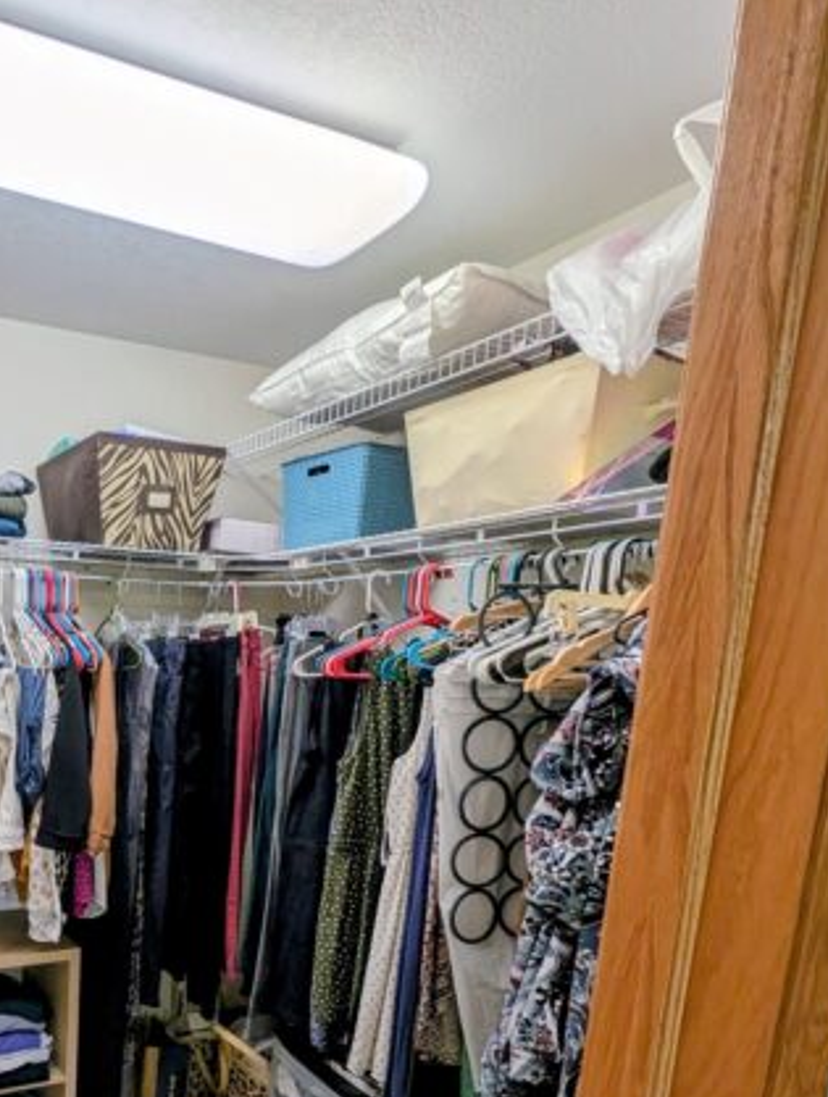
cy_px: 792
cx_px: 54
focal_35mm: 23
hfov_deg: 50.9
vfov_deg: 70.0
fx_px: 730
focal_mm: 2.23
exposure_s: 1/60
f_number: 1.95
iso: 35
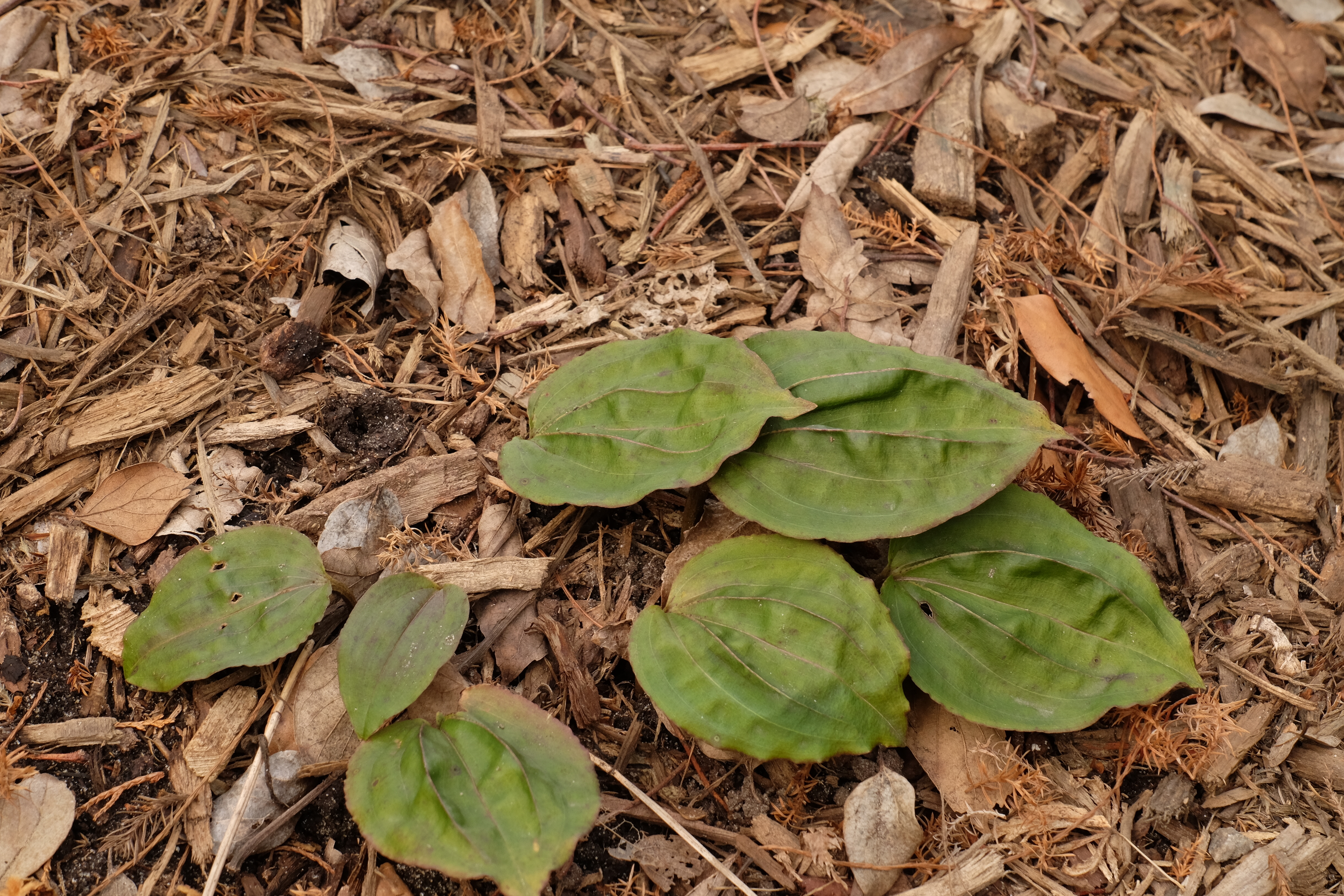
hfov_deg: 27.3
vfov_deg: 18.4
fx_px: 2762
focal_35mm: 74
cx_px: 672
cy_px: 448
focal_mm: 49.4
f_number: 11
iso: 800
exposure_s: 1/15
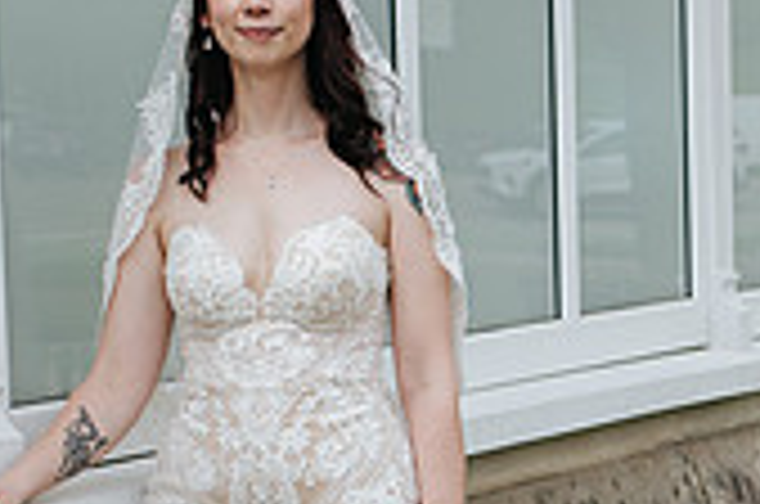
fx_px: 3076
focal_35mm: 146
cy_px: 648
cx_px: 545
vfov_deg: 9.2
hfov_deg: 14.0
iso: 180
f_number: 3.5
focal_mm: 35
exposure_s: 1/1250
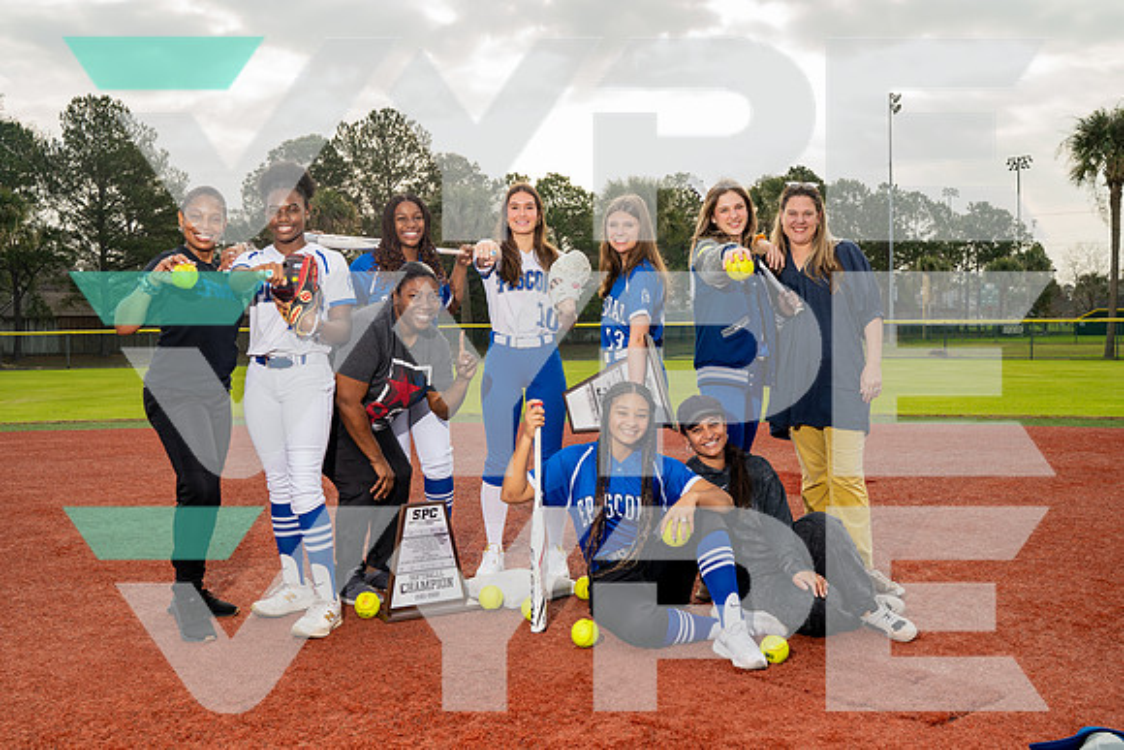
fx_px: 1093
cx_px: 562
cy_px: 375
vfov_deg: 37.9
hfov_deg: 54.4
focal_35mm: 35
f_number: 6.3
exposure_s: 1/200
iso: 80
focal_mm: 35
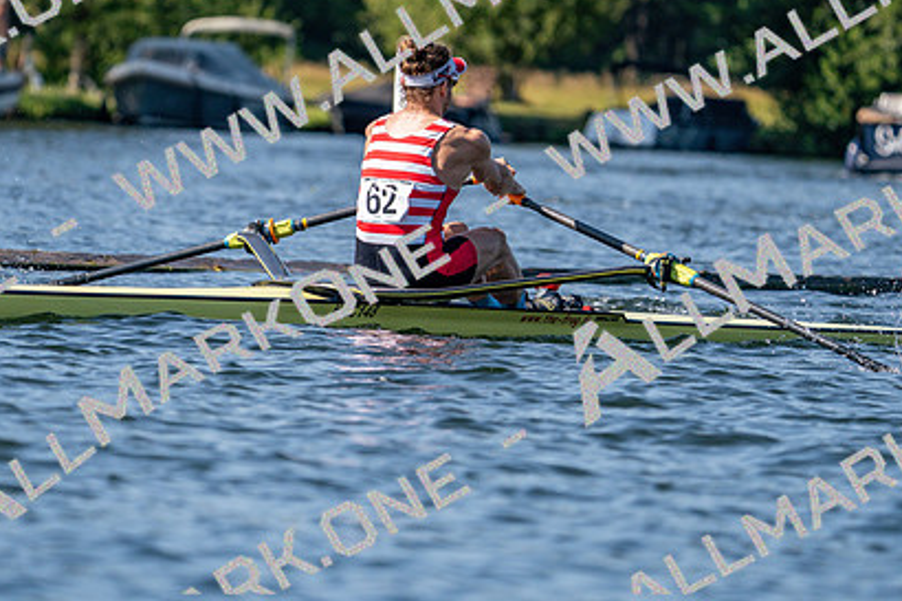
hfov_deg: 4.9
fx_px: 10644
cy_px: 217
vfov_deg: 3.2
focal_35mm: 425
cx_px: 385
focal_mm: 300
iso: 250
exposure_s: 1/1600
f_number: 6.3
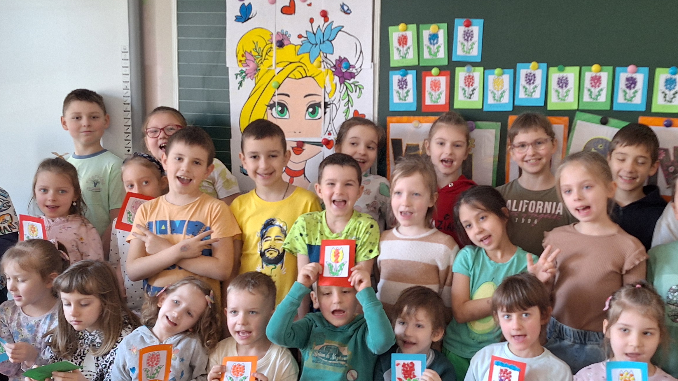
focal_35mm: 44
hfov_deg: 46.3
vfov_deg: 27.0
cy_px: 233
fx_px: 791
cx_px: 372
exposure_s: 1/33
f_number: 1.8
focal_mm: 5.54
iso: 200
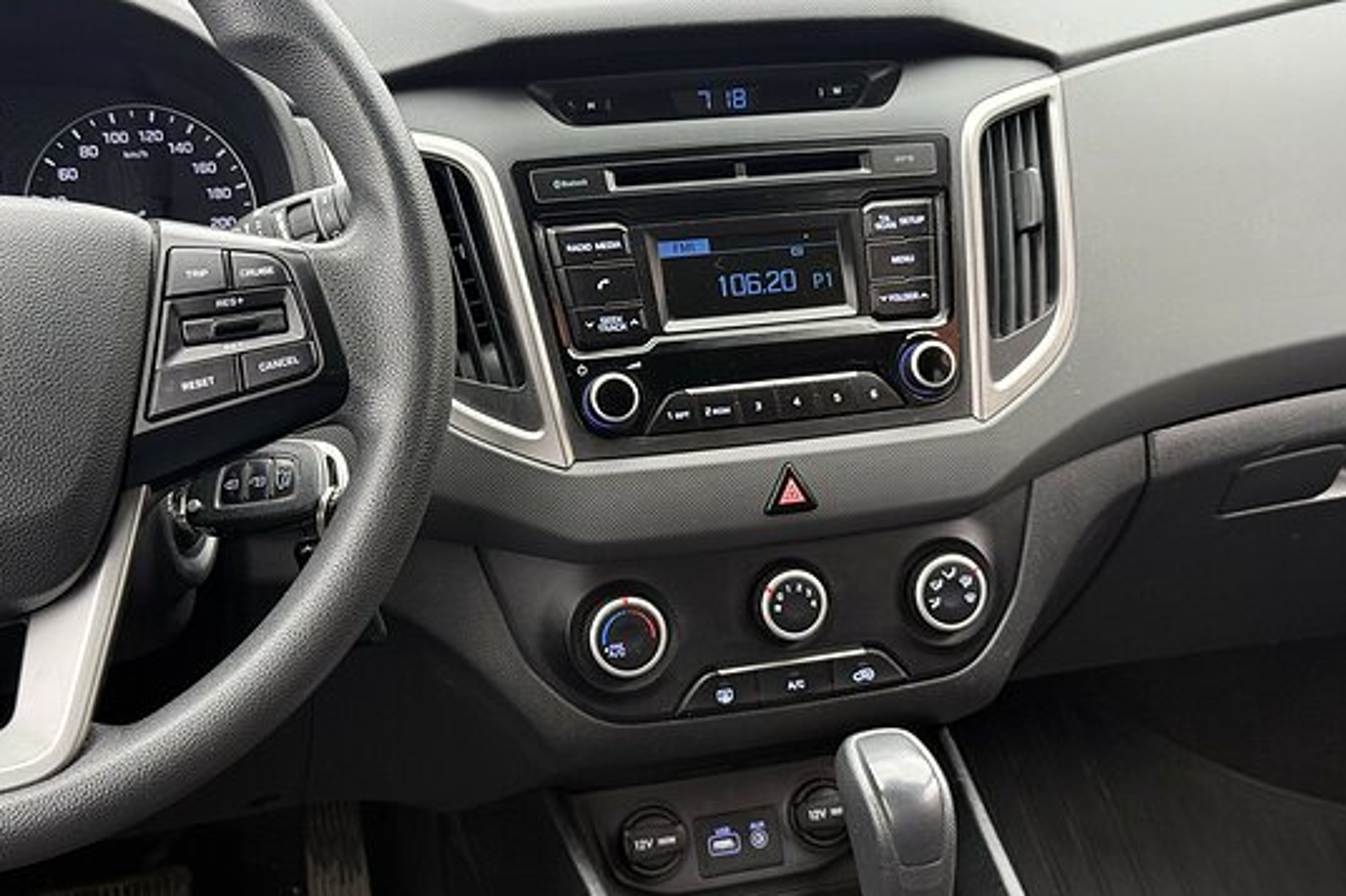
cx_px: 683
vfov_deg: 26.5
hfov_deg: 38.9
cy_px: 412
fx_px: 1906
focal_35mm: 51
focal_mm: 6.76
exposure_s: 1/94
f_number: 1.78
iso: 100
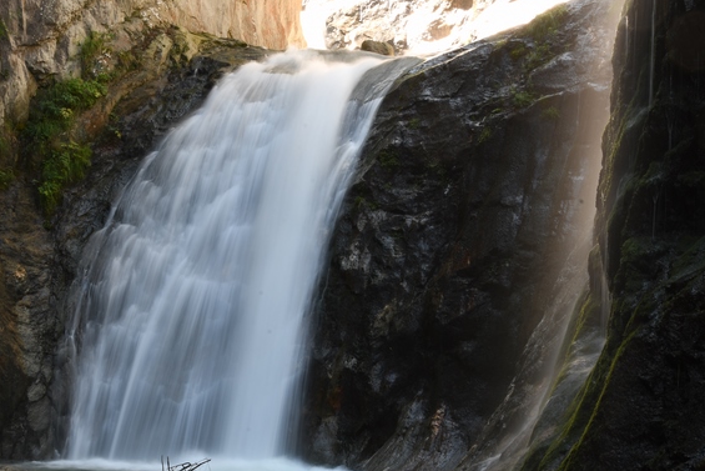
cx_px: 352
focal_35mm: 93
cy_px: 248
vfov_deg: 14.7
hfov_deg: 21.9
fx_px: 1822
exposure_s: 1/1.6
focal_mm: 50
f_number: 22
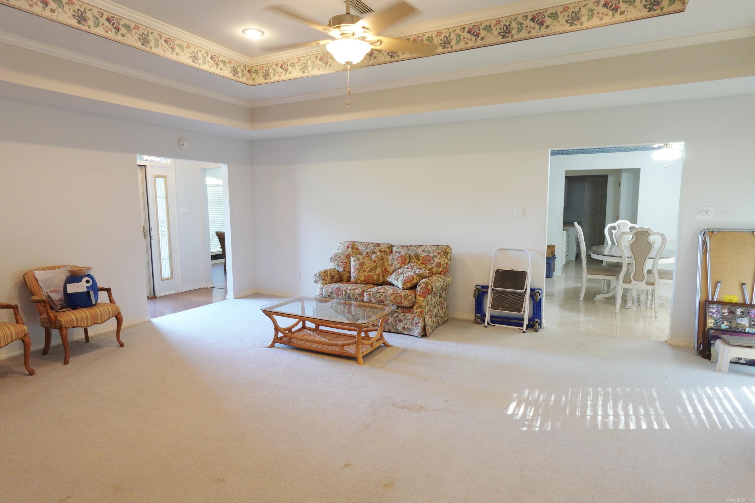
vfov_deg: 61.9
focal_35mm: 20
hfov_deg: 84.0
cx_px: 378
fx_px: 419
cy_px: 252
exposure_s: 1/80
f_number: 2
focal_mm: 7.6
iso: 320
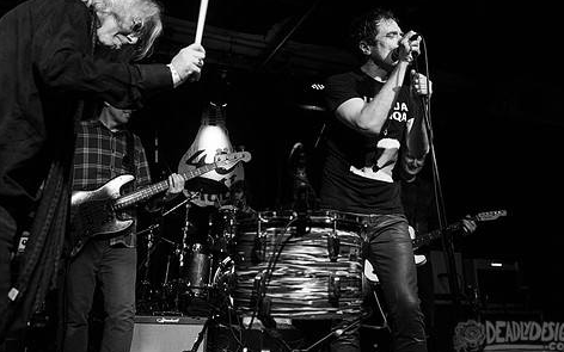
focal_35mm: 33
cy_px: 110
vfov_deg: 37.8
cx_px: 282
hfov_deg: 58.1
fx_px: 507
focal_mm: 24
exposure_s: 1/200
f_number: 3.2
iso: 2000
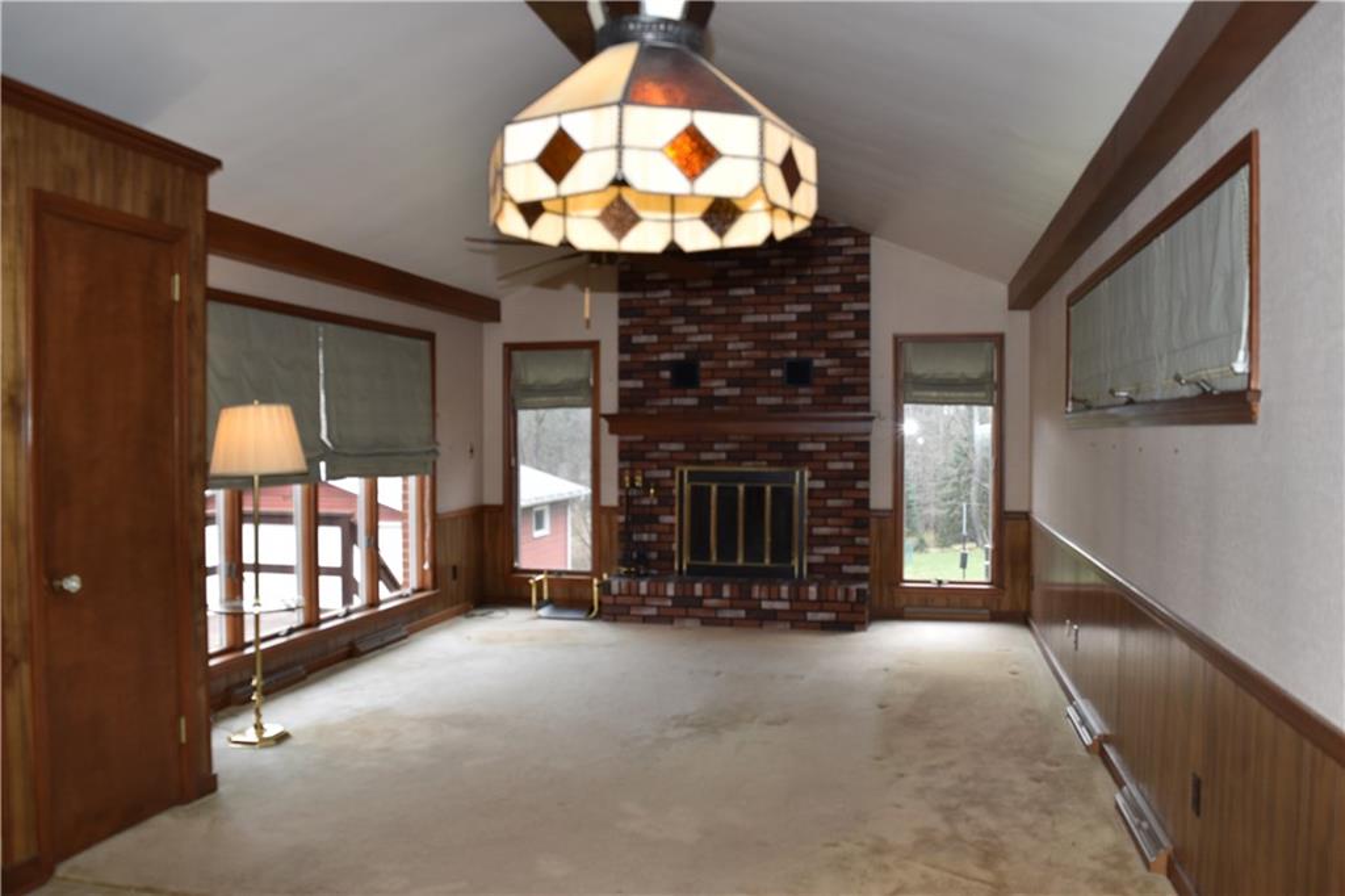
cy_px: 448
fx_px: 1008
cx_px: 672
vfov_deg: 47.9
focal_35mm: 27
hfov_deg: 67.4
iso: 250
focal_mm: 18
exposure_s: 1/125
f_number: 5.6
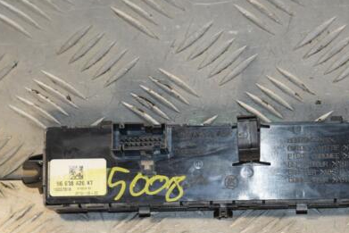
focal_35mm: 152
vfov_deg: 9.0
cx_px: 229
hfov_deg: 13.5
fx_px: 1474
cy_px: 154
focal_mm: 66
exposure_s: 1/200
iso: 800
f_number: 5.6
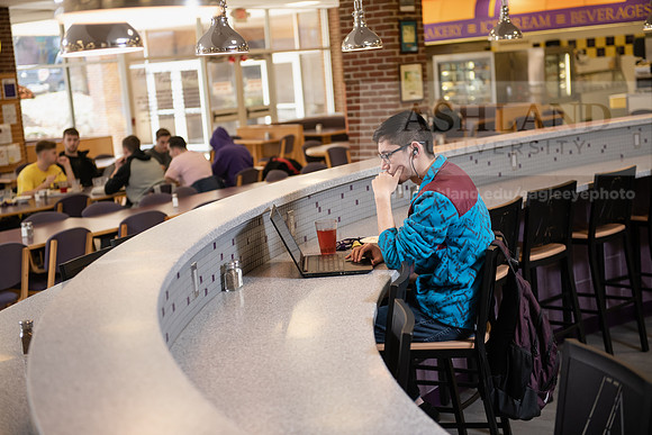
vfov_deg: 21.9
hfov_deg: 32.4
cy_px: 218
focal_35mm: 62
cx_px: 326
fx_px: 1123
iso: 800
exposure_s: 1/200
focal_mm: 62
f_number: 3.2
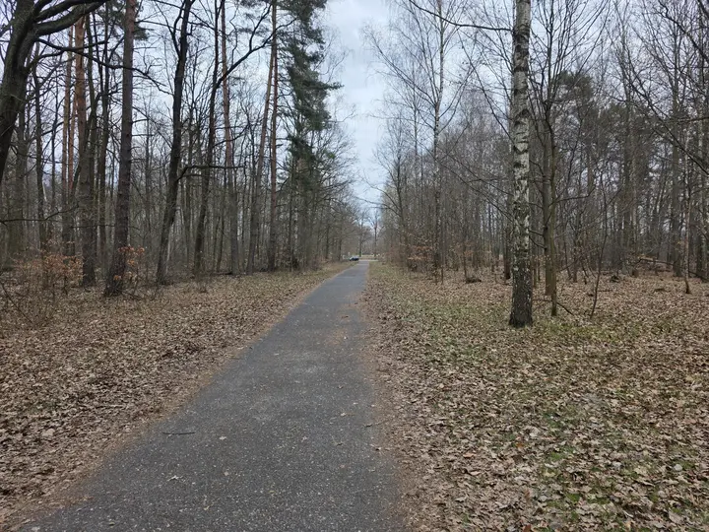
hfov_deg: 73.9
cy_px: 266
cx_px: 354
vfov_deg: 58.9
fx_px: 471
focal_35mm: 23
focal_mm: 6.3
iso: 32
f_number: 1.7
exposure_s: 1/180
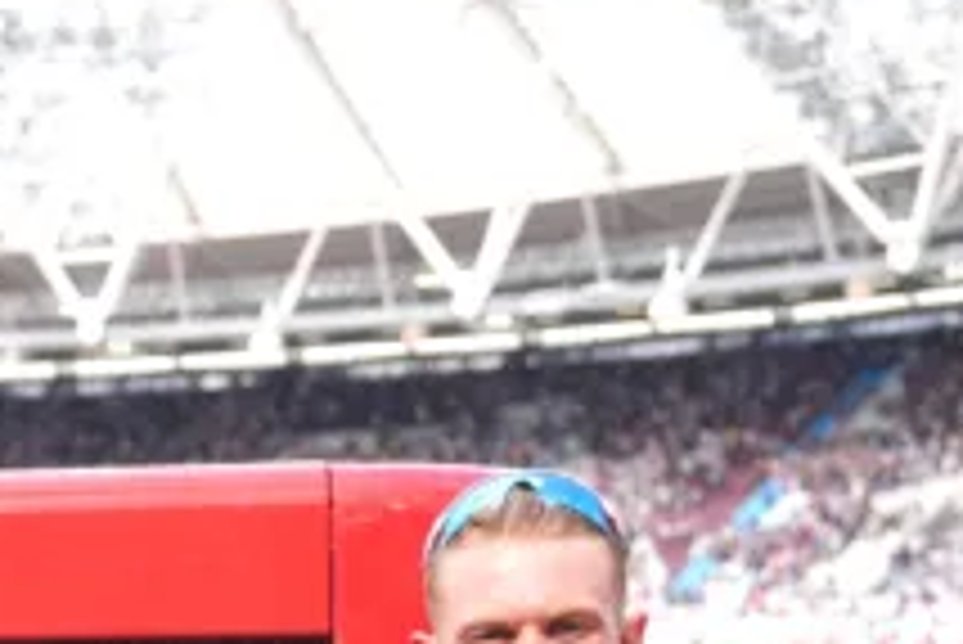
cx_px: -396
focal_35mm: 112
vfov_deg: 11.6
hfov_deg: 16.9
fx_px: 2998
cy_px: 1063
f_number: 2.8
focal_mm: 32
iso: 400
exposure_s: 1/2500
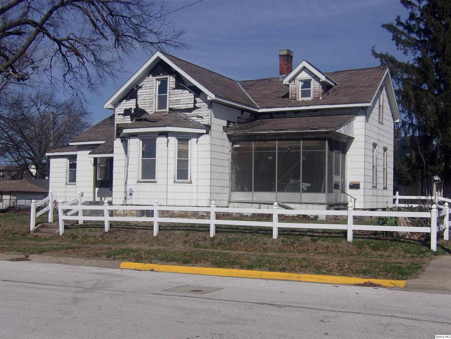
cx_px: 226
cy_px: 170
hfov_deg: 44.8
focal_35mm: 42
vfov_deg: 34.3
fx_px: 547
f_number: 13.1
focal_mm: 7.6
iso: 80
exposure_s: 1/160
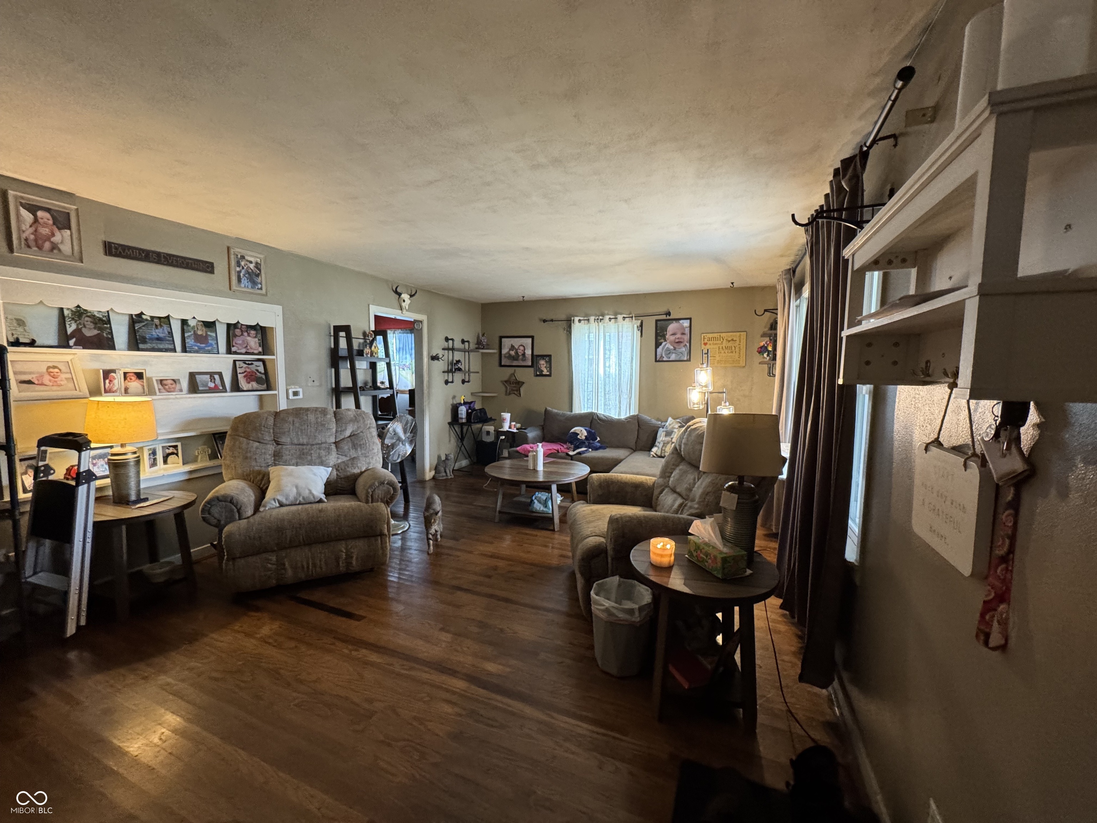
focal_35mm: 14
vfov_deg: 85.7
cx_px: 548
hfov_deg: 102.1
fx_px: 444
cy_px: 412
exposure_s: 1/60
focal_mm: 2.22
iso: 500
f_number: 2.2
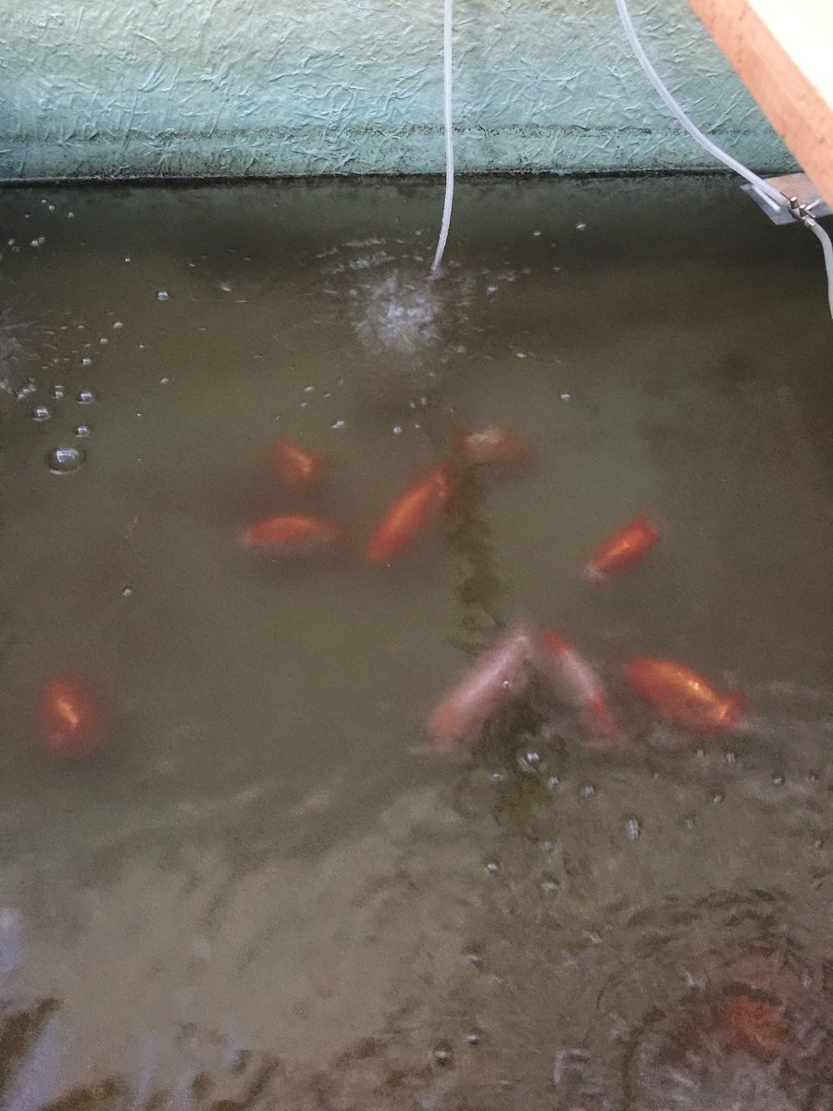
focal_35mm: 29
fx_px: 930
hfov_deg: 48.2
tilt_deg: -49.3
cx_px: 416
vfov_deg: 61.7
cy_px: 556
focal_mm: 4.15
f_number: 2.2
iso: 100
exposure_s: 1/4
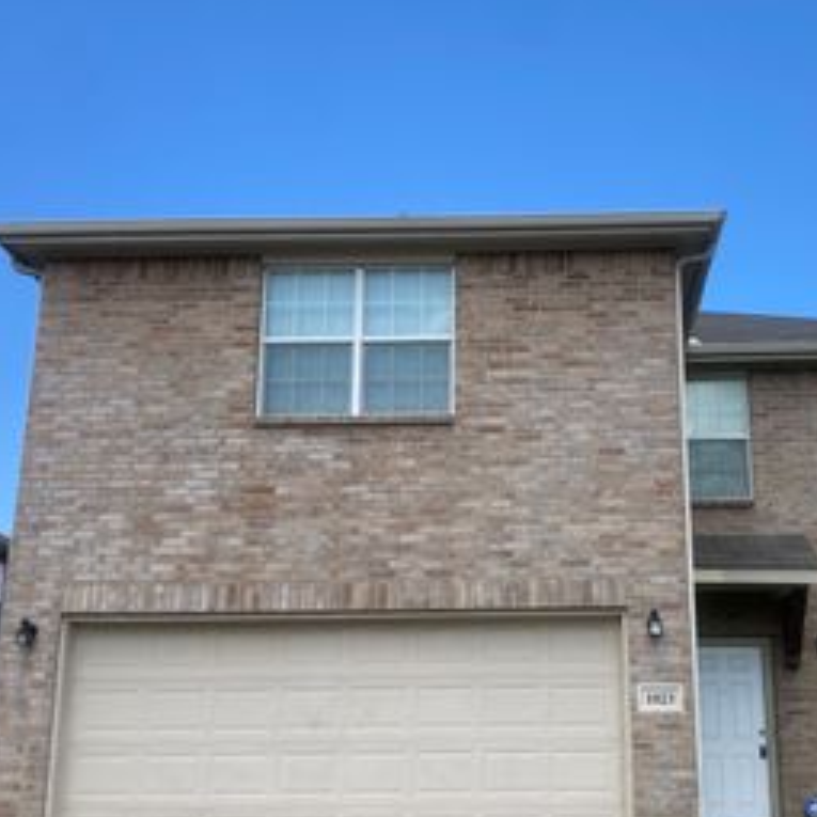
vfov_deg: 37.5
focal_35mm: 45
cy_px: 466
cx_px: 529
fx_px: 1202
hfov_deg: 37.2
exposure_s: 1/2028
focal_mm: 4.25
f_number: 1.8
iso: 32
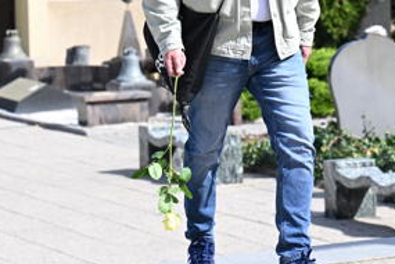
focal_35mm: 213
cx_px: 262
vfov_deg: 6.4
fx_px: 2337
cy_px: 19
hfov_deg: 9.7
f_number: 5.6
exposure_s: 1/2500
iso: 800
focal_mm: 88
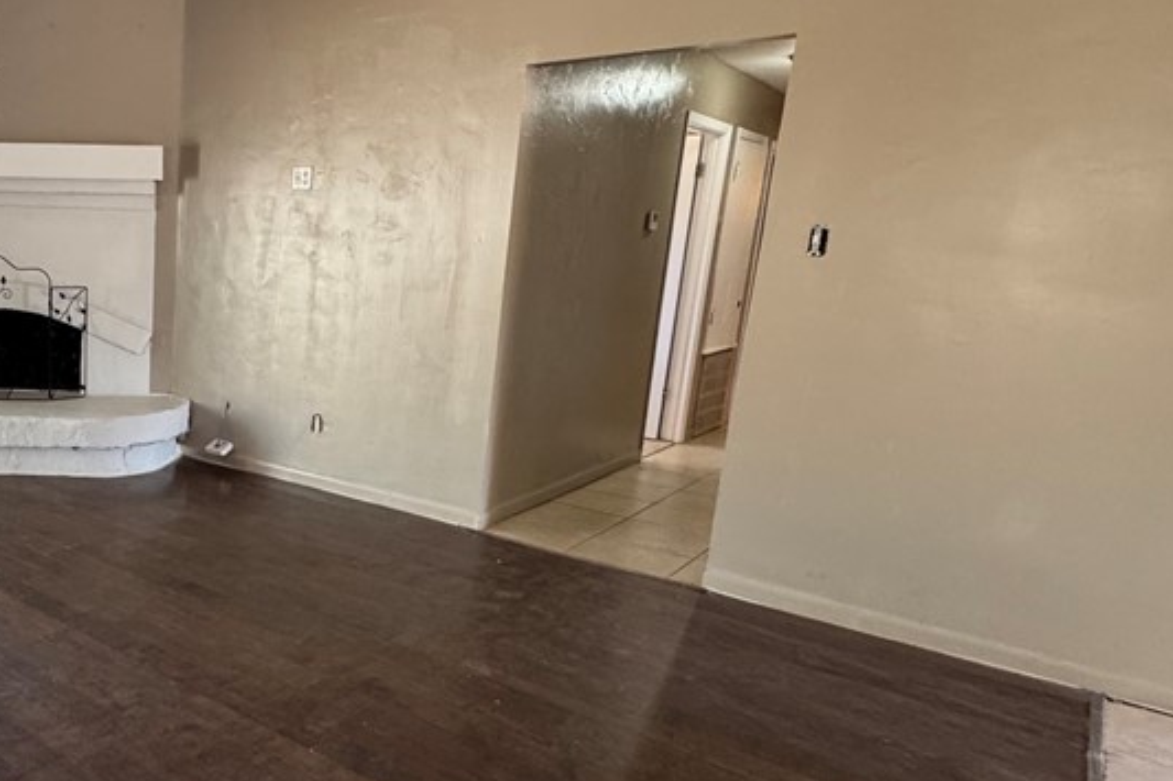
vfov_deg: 46.3
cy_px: 418
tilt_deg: -12.7
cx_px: 128
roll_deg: -1.3
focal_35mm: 28
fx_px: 912
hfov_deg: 56.9
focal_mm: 2.22
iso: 250
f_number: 2.2
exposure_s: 1/60
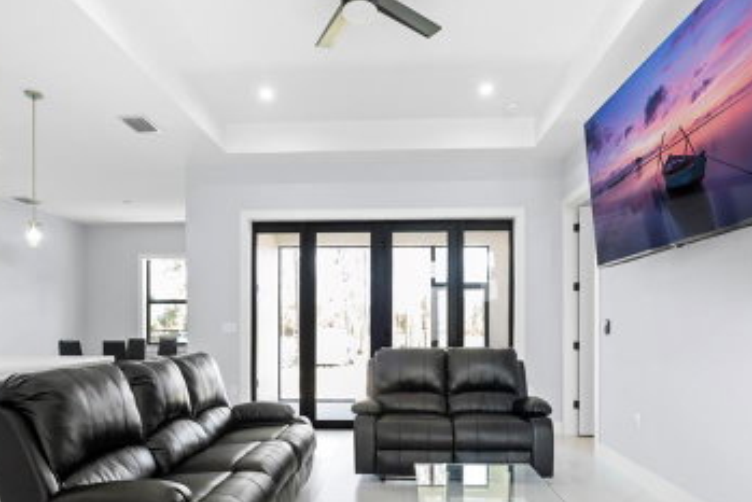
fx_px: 460
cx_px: 381
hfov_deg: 78.6
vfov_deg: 56.3
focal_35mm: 22
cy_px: 324
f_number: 8
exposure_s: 1/13
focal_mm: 10
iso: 640
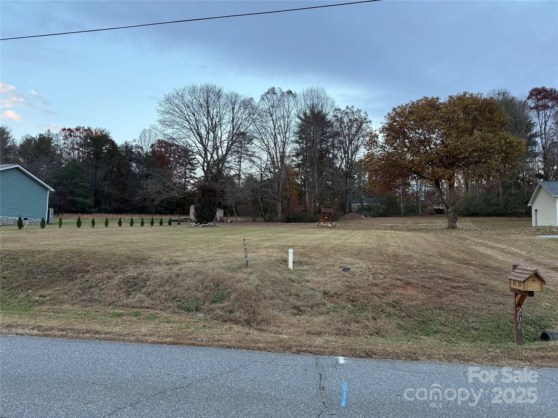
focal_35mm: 24
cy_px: 209
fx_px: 387
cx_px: 279
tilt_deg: +4.2
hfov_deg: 71.6
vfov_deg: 56.8
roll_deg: -0.9
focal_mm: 6.76
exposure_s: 1/244
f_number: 1.78
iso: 100
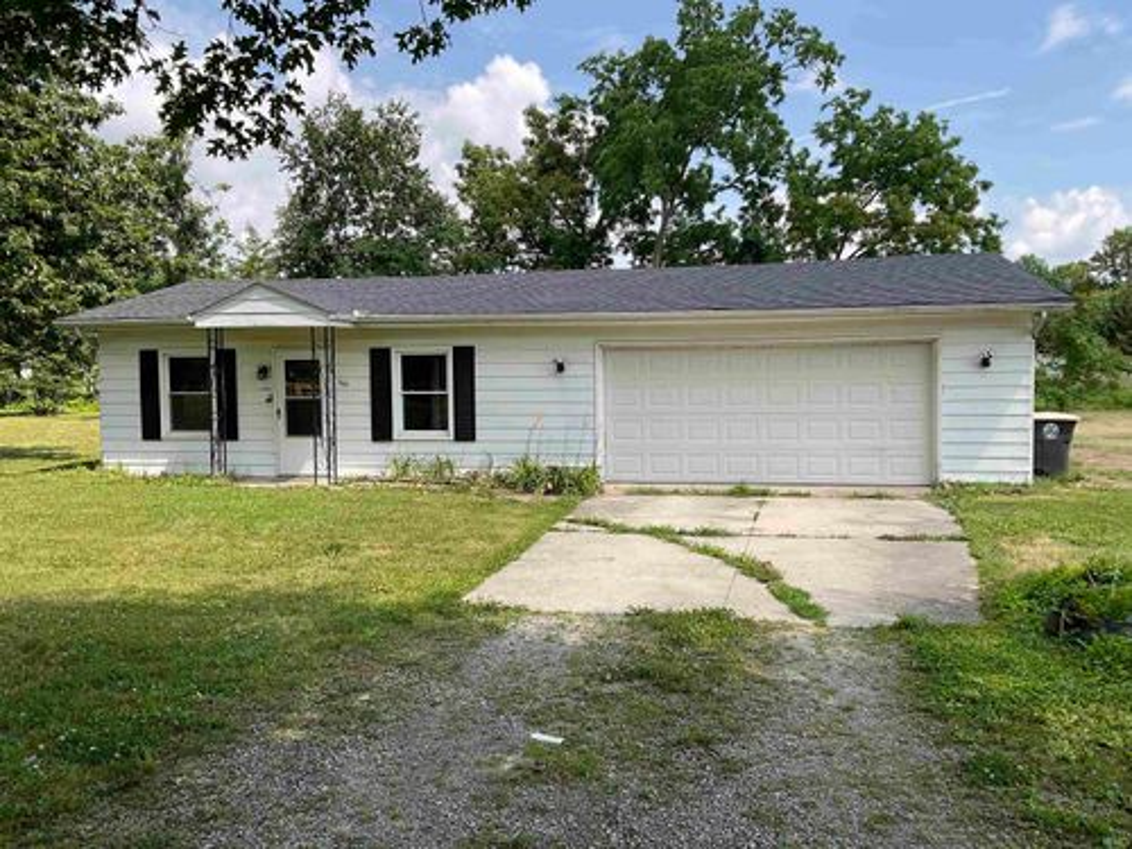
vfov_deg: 48.2
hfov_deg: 61.7
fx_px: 948
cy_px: 424
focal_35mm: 29
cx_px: 566
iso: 16
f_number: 1.8
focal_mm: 3
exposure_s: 1/1144
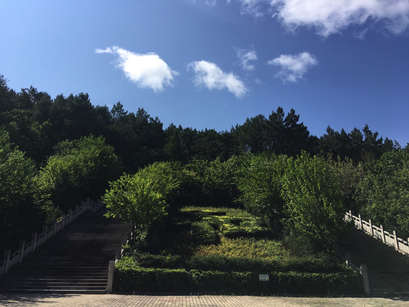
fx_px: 343
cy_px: 154
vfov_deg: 48.2
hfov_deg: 61.7
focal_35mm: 29
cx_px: 204
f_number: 2.2
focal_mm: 4.15
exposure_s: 1/1876
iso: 25
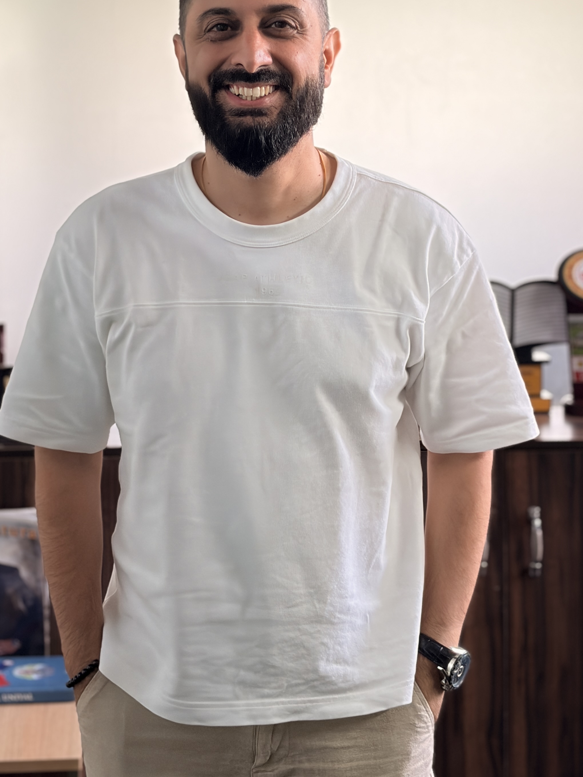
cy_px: 234
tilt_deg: -5.4
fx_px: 1729
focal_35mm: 77
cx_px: 268
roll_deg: -0.1
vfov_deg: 25.2
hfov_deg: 19.1
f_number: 1.6
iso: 50
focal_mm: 5.96
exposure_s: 1/100
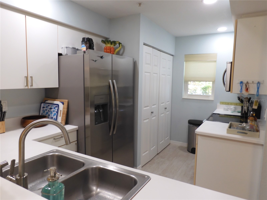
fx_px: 185
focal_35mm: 24
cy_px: 100
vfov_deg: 56.8
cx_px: 134
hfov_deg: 71.6
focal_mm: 4.3
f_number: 3.4
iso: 140
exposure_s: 1/30
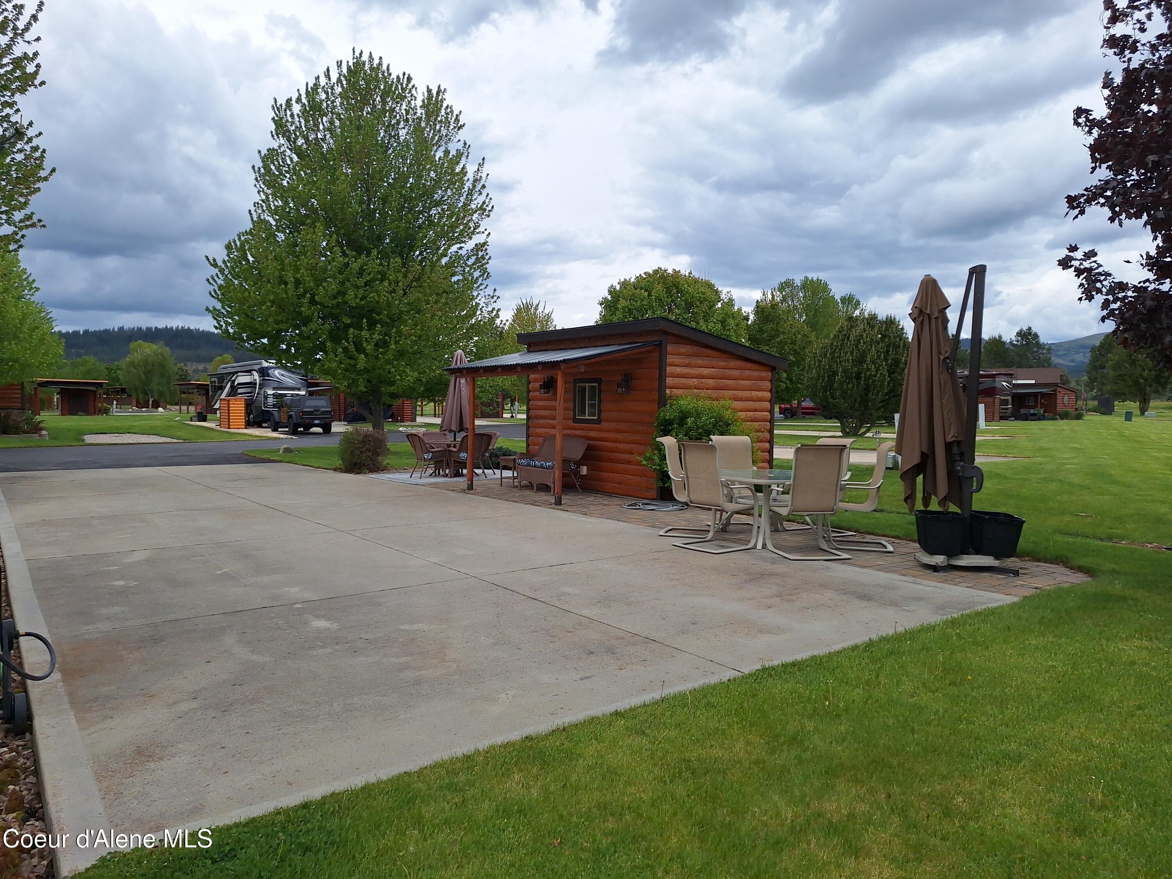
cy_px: 440
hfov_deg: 73.9
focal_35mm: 23
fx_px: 779
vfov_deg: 58.9
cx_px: 586
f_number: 1.8
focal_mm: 5.54
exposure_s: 1/3247
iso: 25
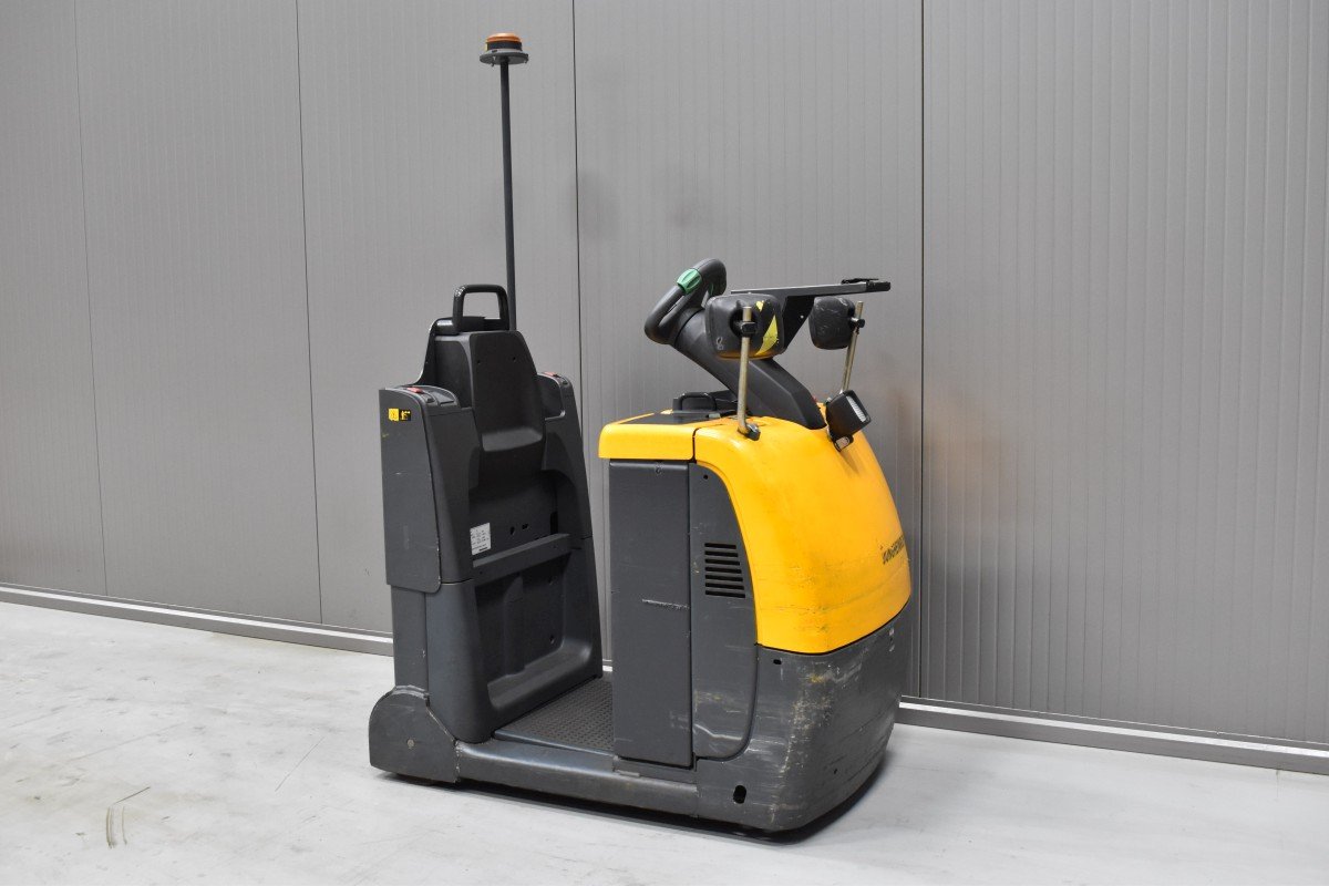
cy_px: 443
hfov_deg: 53.1
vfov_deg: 36.9
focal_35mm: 36
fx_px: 1329
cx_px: 664
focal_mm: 24
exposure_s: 1/30
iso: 1600
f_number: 5.6
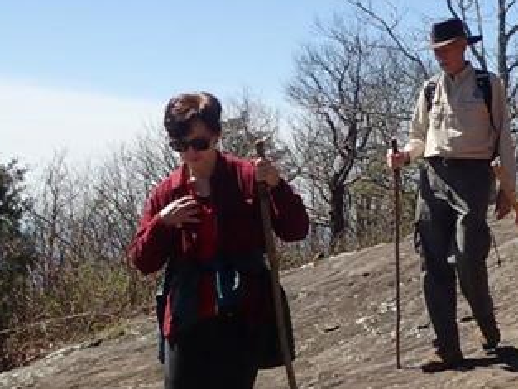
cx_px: 420
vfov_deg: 16.2
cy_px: 260
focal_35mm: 91
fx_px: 1362
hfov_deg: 21.2
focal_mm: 6.86
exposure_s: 1/400
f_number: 10
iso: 400
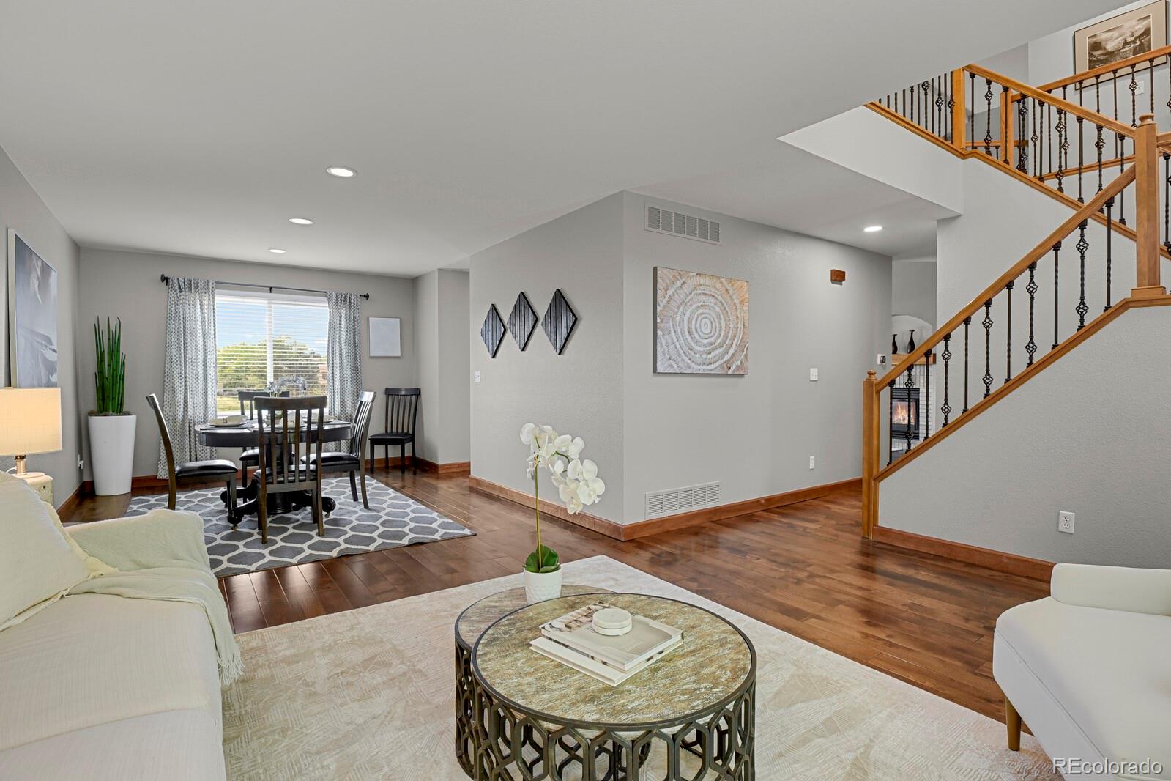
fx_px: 553
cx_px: 586
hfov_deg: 93.3
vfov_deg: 70.4
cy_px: 390
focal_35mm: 17
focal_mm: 17
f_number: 8
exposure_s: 1/20
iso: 12800
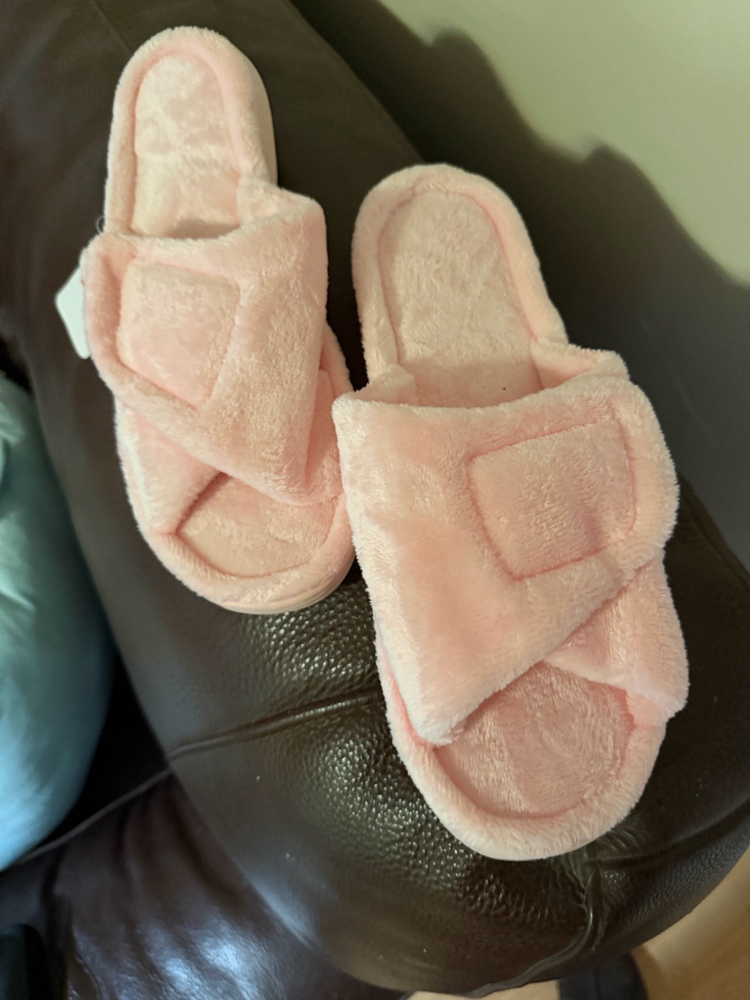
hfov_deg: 56.8
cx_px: 375
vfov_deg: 71.6
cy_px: 500
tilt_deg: -67.6
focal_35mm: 24
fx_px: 693
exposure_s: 1/37
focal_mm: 6.76
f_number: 1.78
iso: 1000
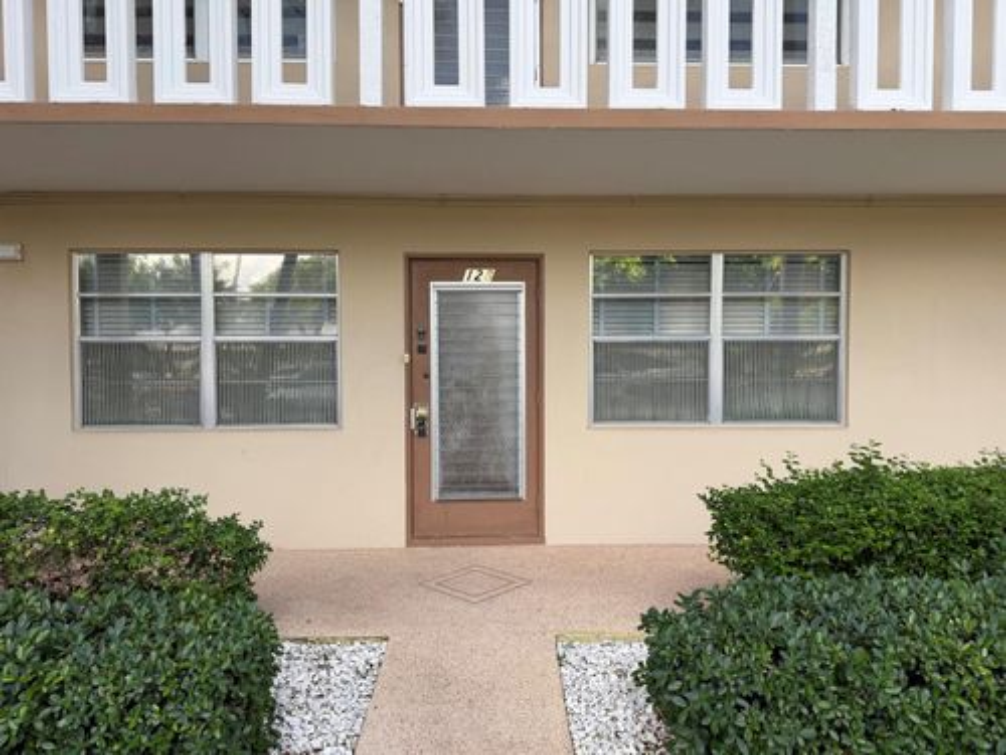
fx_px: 697
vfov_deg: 56.8
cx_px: 503
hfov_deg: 71.6
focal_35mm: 24
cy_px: 378
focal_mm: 6.76
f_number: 1.78
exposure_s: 1/742
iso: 80
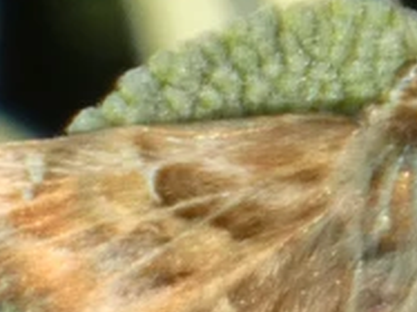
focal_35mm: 3142
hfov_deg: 0.6
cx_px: 328
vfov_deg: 0.5
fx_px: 37826
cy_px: 234
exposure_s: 1/320
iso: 250
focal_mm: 164.2
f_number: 5.6
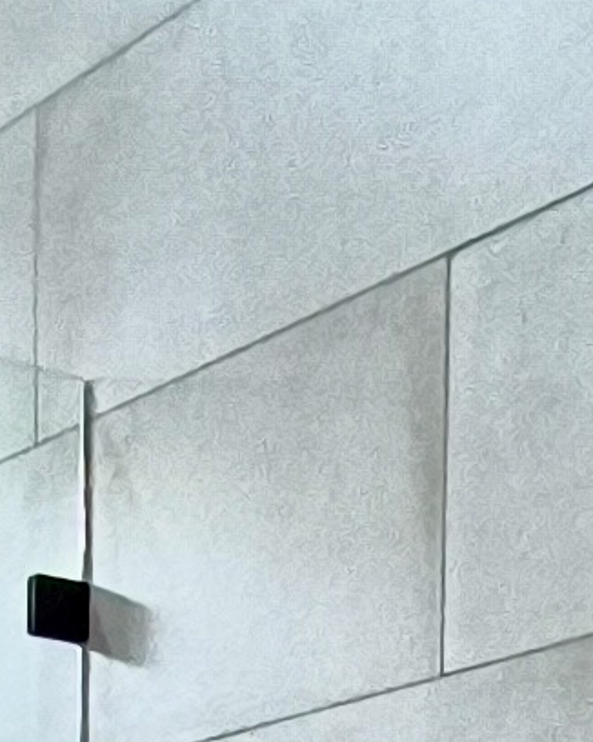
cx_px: 591
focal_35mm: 125
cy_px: 1351
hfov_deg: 12.2
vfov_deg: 13.7
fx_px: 2744
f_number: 2.2
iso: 250
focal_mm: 1.65
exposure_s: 1/50
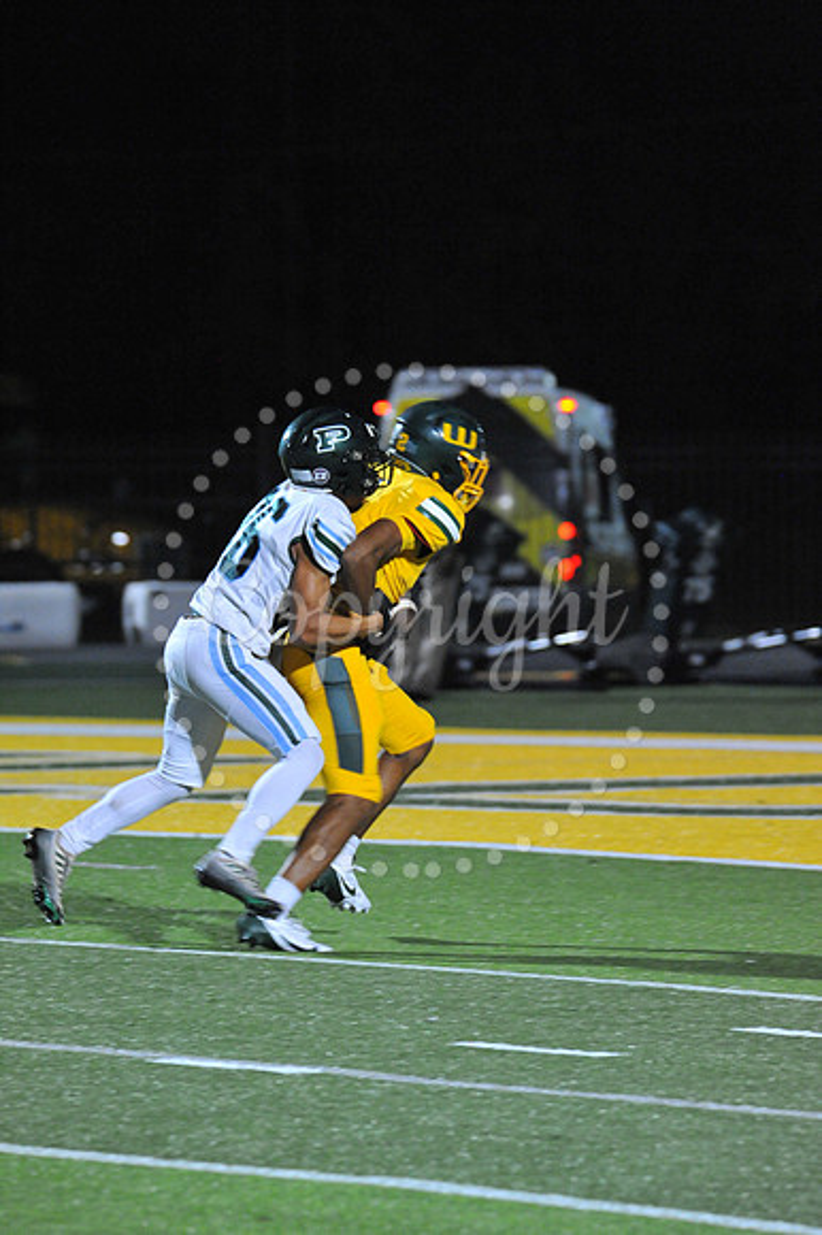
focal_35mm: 280
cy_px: 618
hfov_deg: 4.9
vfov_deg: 7.4
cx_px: 411
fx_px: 9601
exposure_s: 1/200
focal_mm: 280
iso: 6400
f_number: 5.6
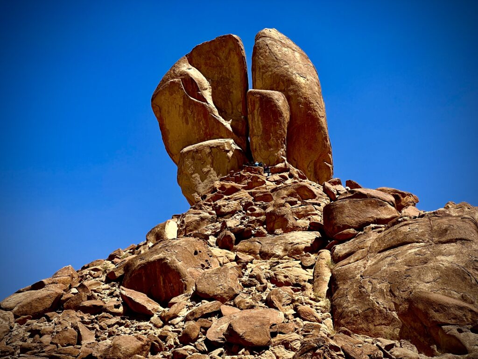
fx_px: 1063
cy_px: 180
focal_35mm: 77
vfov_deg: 19.1
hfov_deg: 25.3
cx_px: 239
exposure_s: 1/598
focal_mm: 9
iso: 32
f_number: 2.8
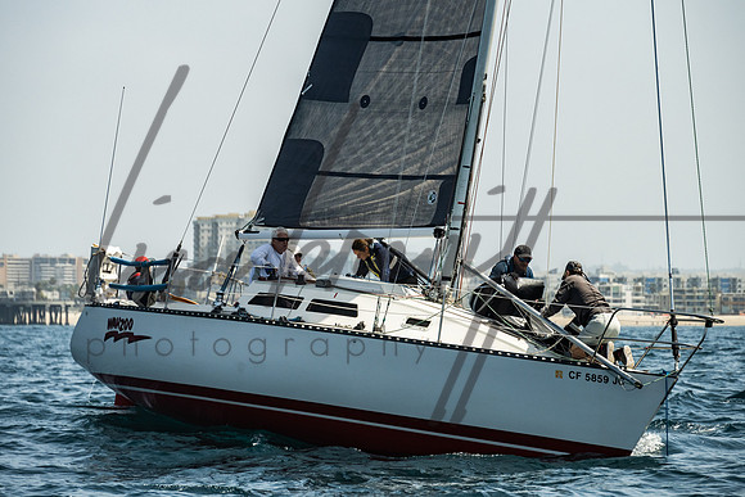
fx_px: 4233
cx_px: 358
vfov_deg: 6.7
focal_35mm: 204
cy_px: 208
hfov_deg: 10.1
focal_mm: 170
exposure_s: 1/1600
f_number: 6.3
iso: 320
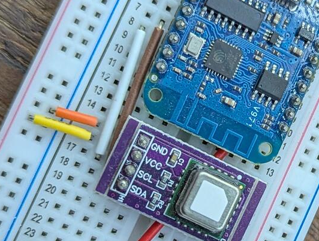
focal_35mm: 92
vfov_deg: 16.1
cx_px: 283
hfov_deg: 20.9
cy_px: 156
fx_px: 849
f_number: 1.85
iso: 486
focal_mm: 6.81
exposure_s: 1/102
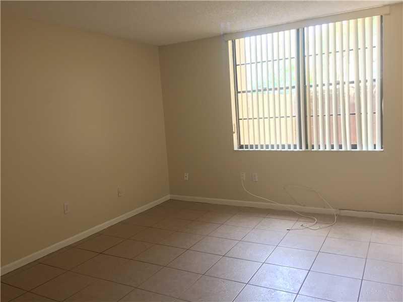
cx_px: 202
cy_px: 151
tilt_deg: -6.7
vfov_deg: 48.2
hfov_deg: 61.7
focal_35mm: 29
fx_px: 338
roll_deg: +3.0
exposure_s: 1/30
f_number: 2.2
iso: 64
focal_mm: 4.15
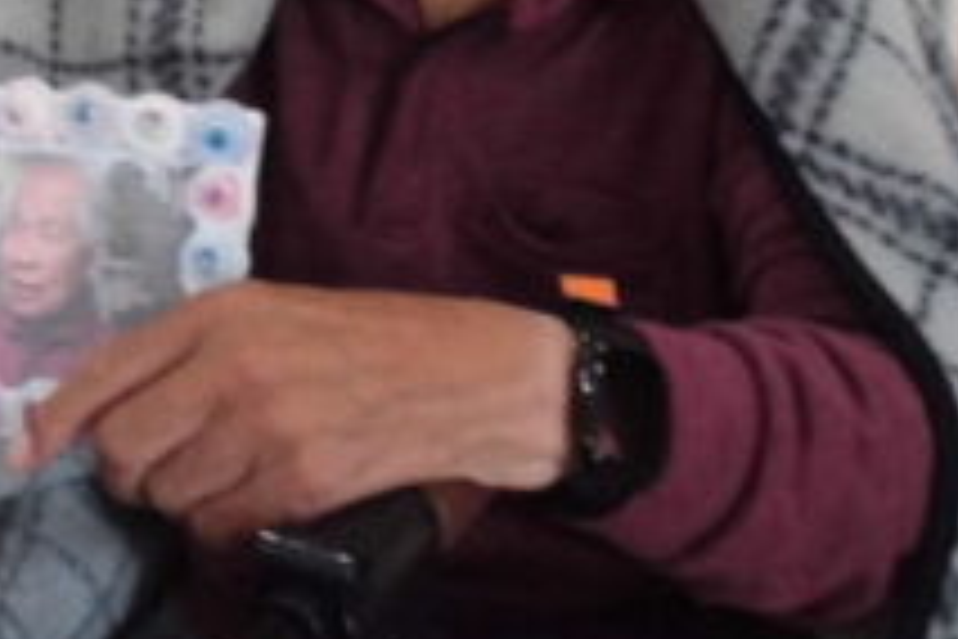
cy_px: -14
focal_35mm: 71
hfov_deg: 27.7
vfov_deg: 18.6
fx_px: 1889
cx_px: 155
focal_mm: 6.1
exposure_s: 1/50
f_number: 4
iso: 800
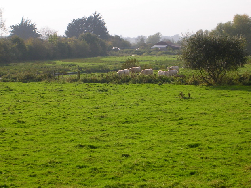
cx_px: 126
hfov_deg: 17.0
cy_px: 94
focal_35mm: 116
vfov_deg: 12.8
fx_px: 841
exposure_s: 1/350
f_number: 4.9
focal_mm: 17.4
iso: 50
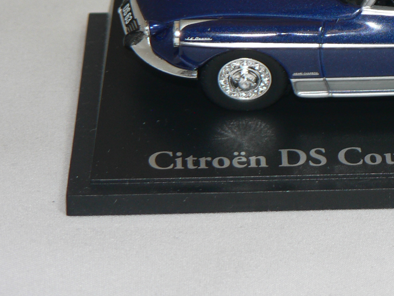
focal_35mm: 212
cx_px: 435
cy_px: -11
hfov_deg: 9.2
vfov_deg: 7.0
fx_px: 2413
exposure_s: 1/60
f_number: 3.2
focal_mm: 15.8
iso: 80
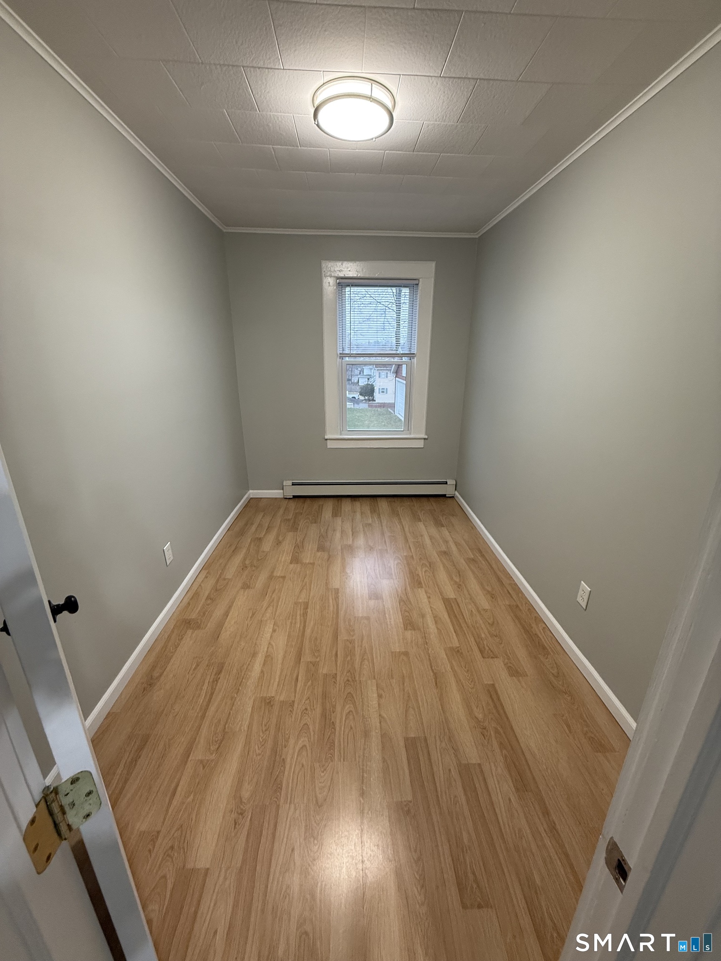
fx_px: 389
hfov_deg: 85.7
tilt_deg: -16.5
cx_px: 360
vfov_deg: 102.1
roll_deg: -0.4
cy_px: 480
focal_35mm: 14
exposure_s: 1/60
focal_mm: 2.22
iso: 200
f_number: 2.2
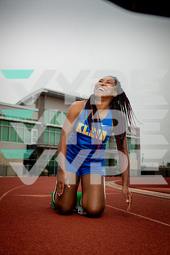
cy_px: 128
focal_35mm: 43
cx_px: 85
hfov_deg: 31.2
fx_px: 305
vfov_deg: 45.4
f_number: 4.5
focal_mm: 43
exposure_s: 1/250
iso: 200
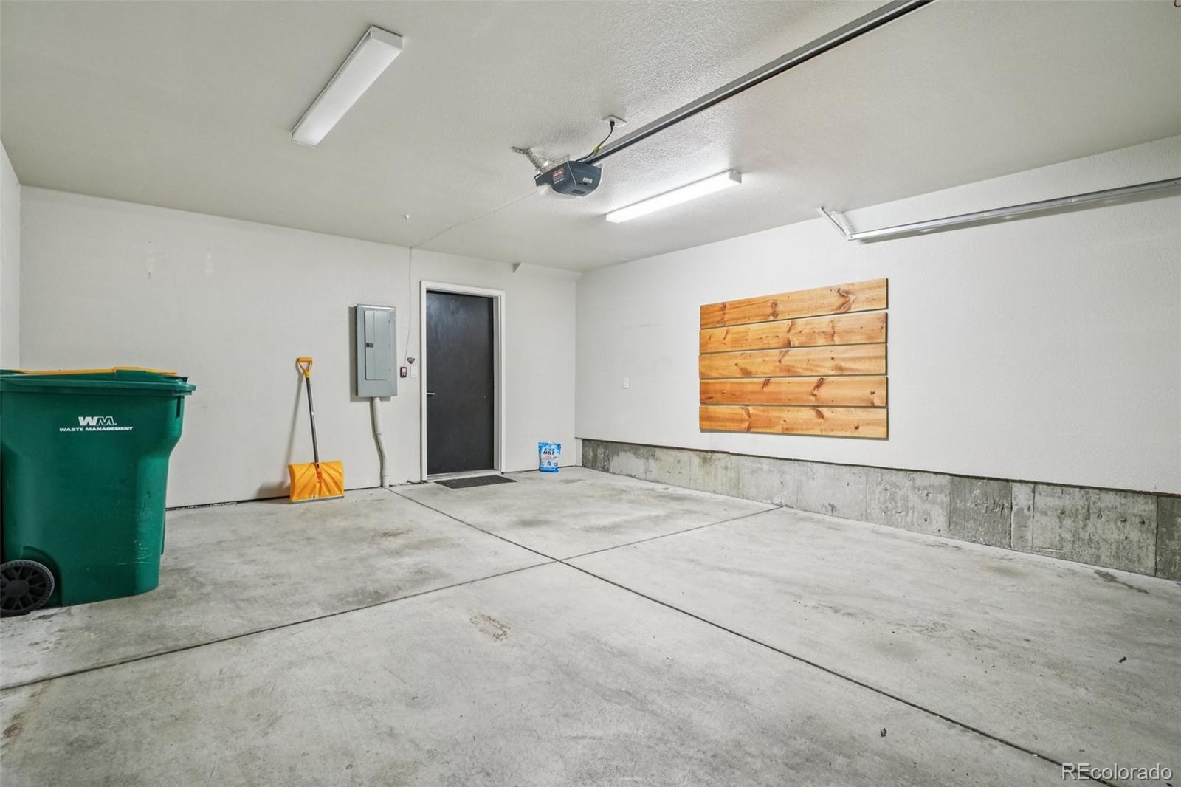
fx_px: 541
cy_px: 394
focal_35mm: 16
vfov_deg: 72.0
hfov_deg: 95.0
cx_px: 590
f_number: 8
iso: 800
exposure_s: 1/8
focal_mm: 11
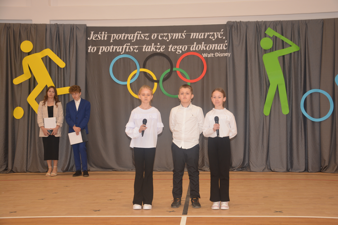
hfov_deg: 41.1
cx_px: 169
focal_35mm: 48
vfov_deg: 28.1
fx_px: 451
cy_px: 112
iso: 450
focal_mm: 32
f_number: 4.2
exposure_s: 1/60
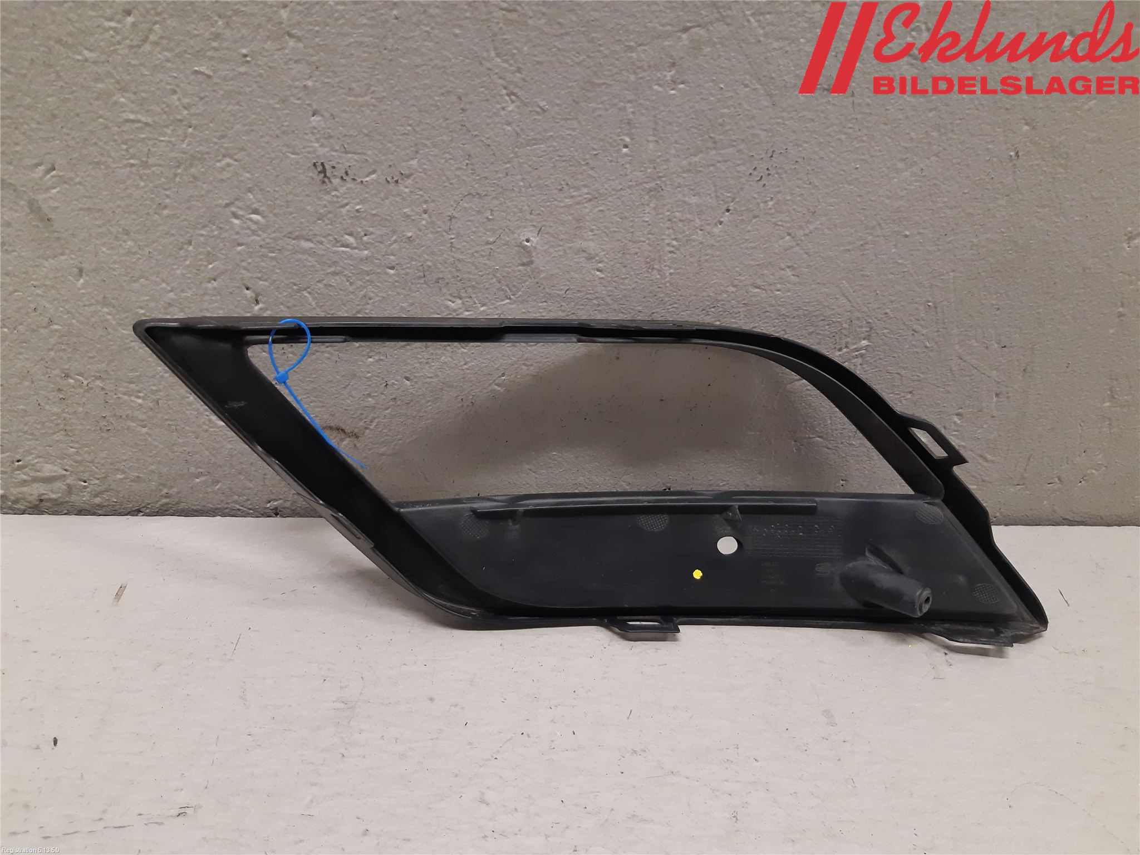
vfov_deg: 53.1
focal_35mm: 26
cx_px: 570
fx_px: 856
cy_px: 428
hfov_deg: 67.3
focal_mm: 3.93
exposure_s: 1/50
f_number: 1.7
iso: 200
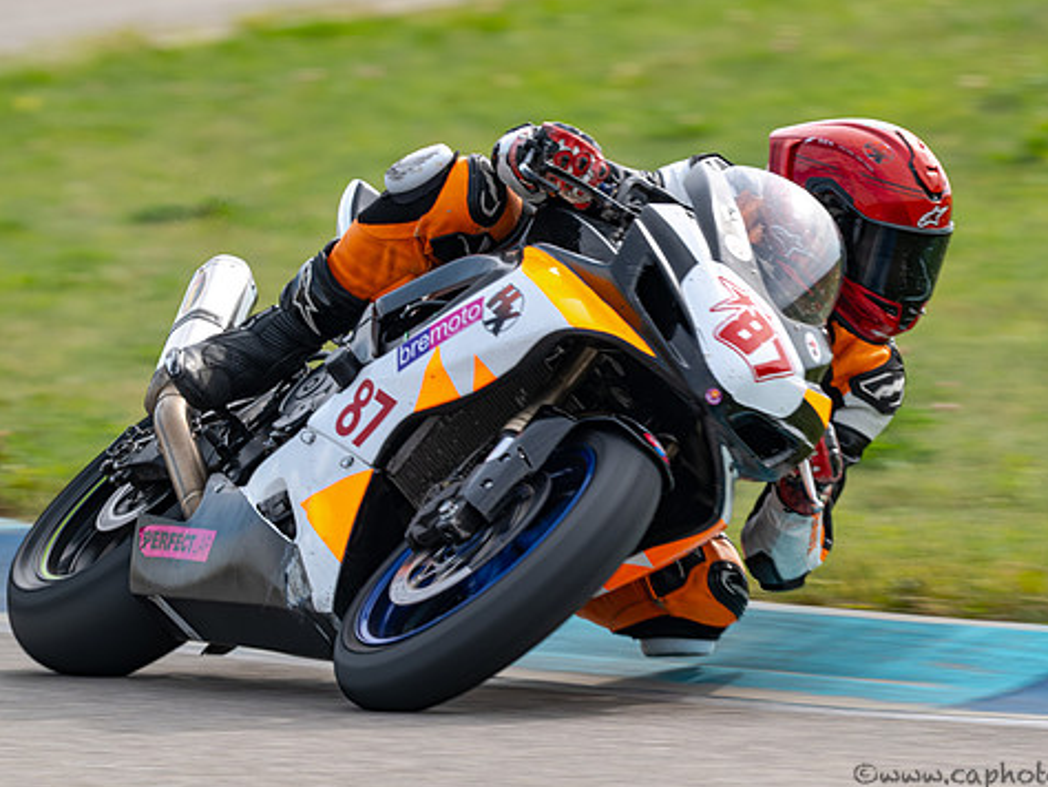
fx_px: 23990
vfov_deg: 1.9
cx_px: 629
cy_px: 395
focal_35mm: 792
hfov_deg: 2.5
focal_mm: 600
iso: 160
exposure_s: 1/200
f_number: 10
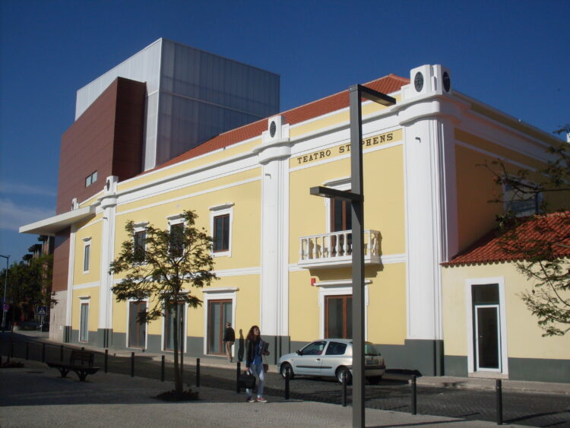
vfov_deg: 37.7
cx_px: 285
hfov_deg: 49.0
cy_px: 214
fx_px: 626
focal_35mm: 38
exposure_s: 1/500
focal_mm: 6.3
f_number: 8.4
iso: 80
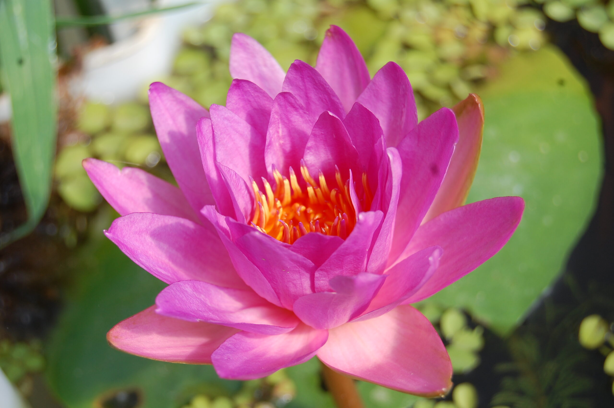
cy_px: 204
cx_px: 307
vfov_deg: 16.5
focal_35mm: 82
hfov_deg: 24.6
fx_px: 1406
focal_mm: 55
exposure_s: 1/250
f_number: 8
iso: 200
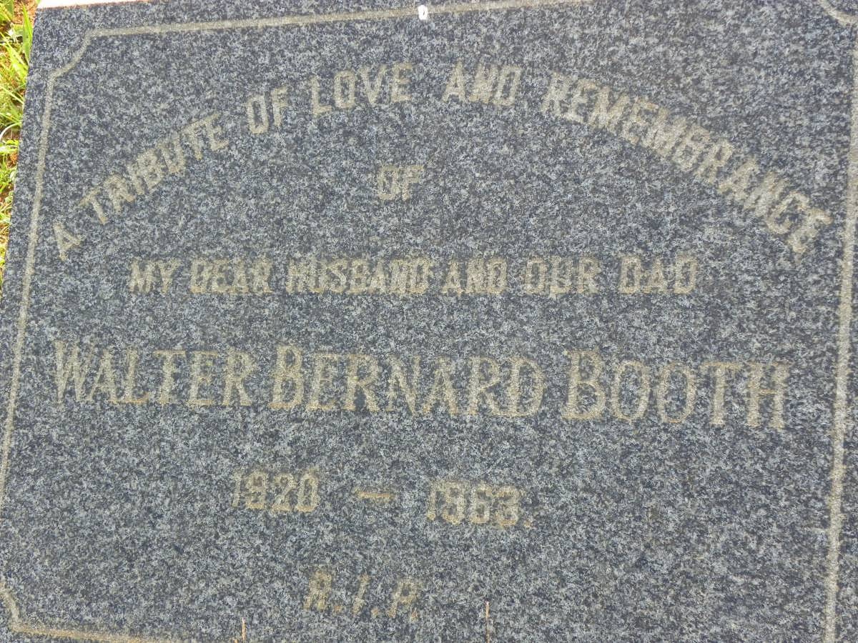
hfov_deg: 29.4
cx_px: 429
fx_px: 1636
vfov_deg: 22.3
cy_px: 322
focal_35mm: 66
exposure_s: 1/60
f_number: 3.5
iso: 64
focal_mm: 11.8
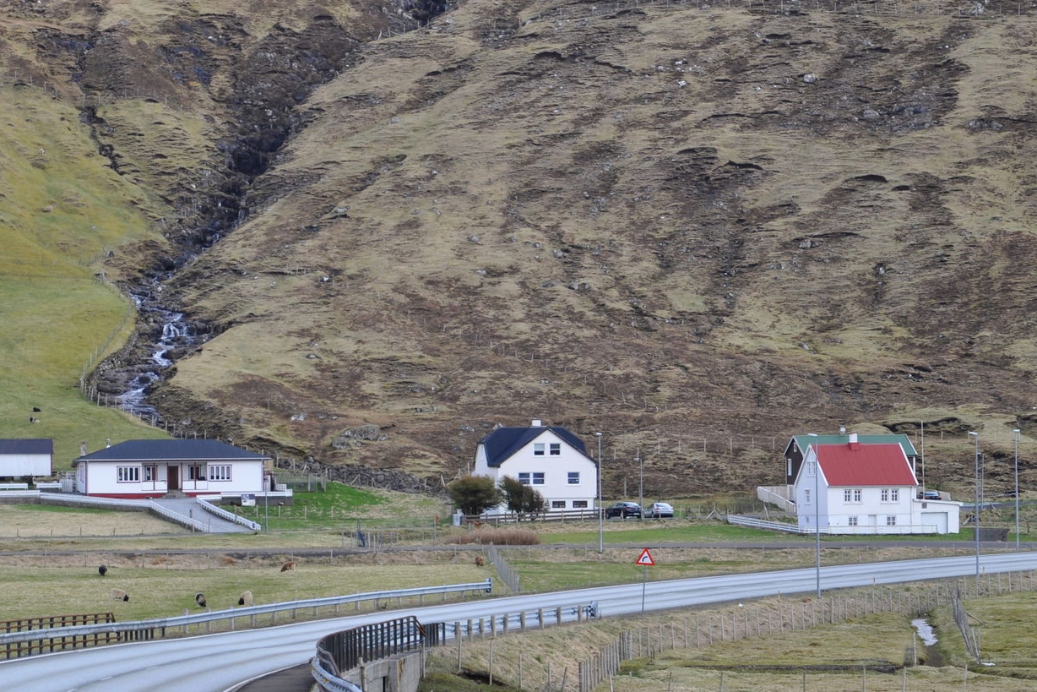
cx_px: 367
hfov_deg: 12.5
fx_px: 4724
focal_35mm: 164
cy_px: 450
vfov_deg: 8.4
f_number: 8
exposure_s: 1/250
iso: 200
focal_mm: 70
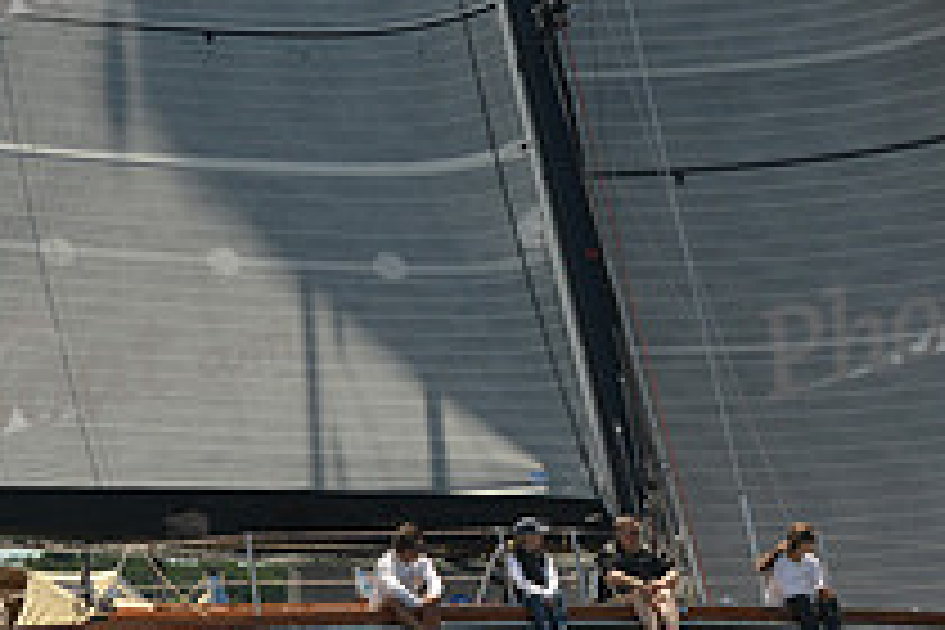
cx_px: 531
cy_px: 578
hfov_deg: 10.7
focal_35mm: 193
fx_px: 5066
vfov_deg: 7.1
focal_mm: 70
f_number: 8
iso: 400
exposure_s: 1/800
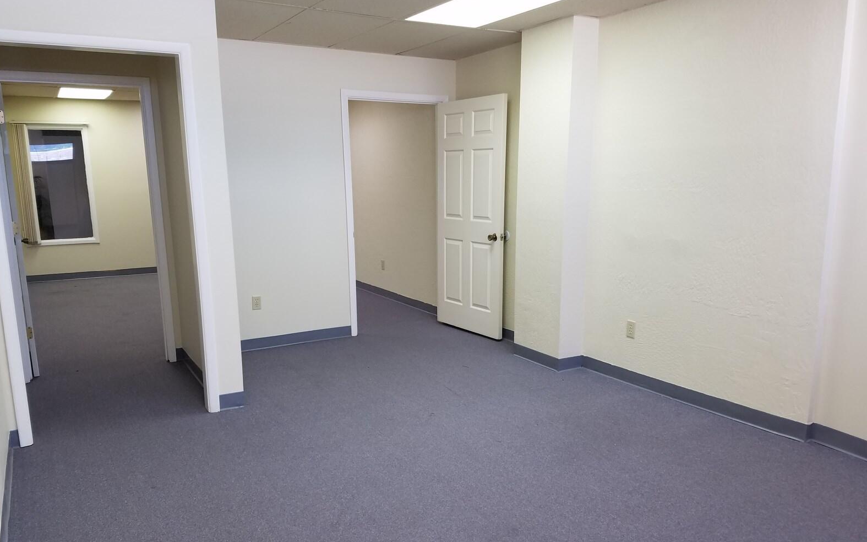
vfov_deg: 44.5
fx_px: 662
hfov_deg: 66.5
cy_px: 302
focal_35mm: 28
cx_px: 436
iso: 64
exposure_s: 1/60
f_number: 1.7
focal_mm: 4.2
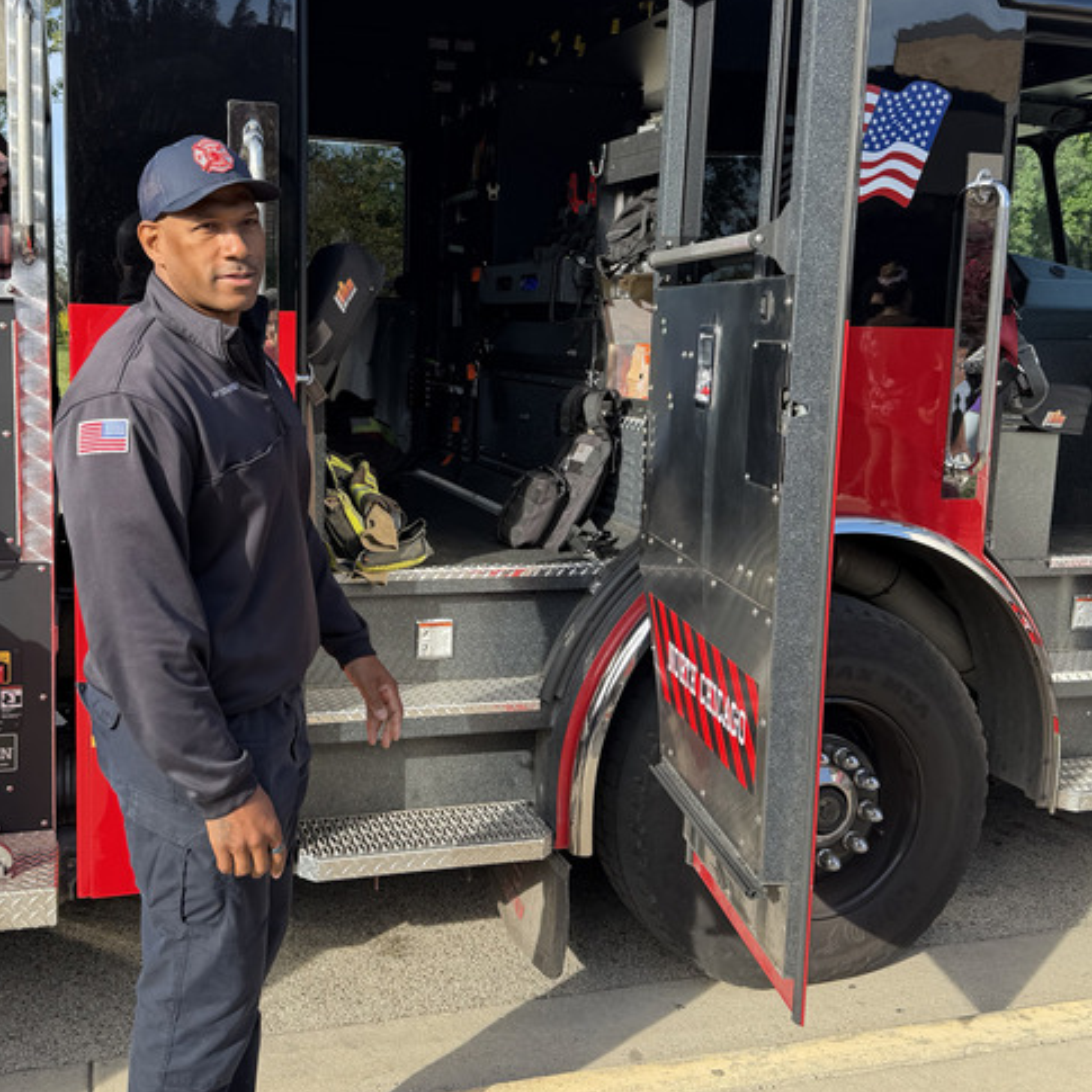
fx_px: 1249
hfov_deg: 47.0
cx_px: 444
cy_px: 498
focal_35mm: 35
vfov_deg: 47.2
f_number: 1.78
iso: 80
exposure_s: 1/868
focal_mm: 6.76
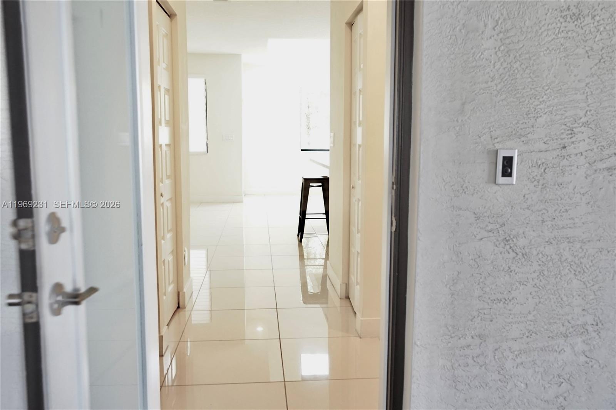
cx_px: 308
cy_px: 205
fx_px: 530
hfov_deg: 60.3
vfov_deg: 42.3
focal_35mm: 31
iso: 1250
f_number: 4
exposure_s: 1/60
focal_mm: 21
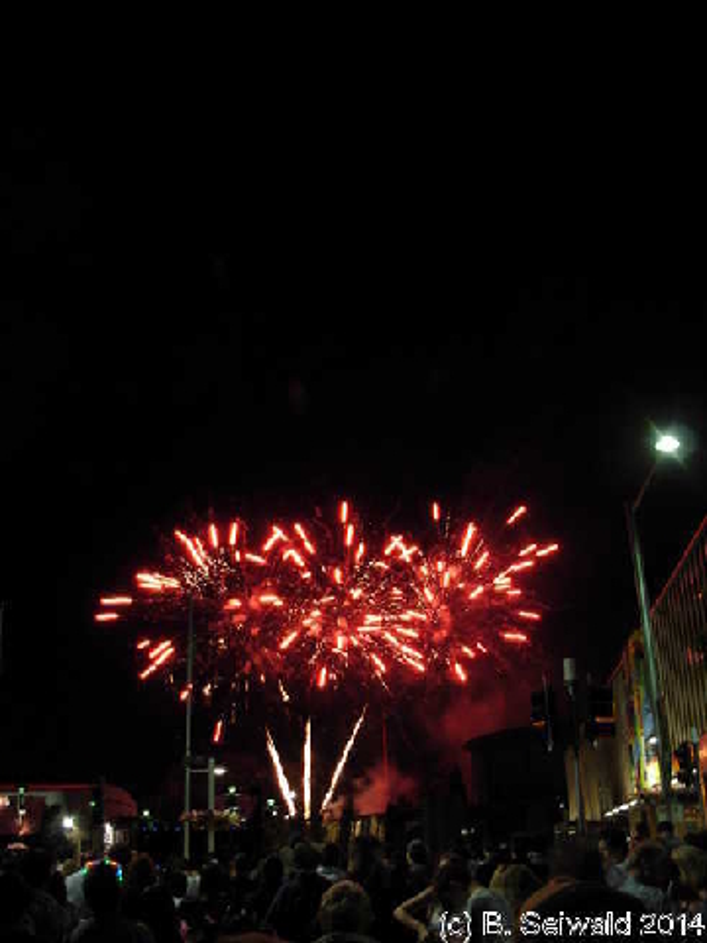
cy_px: 472
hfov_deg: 37.7
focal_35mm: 38
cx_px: 354
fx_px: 1035
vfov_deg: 49.0
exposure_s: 1/4
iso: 149
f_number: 2.9
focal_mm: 6.3
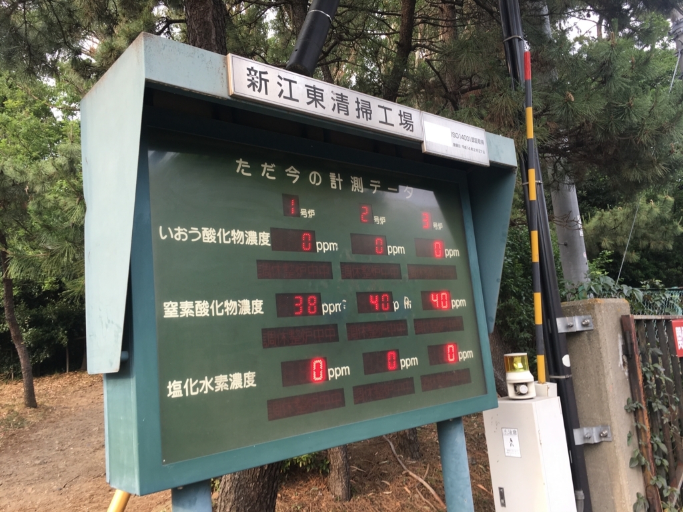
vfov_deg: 48.2
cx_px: 342
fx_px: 572
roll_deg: +5.6
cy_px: 256
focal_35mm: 29
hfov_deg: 61.7
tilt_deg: +8.9
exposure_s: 1/120
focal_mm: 4.15
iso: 25
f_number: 2.2
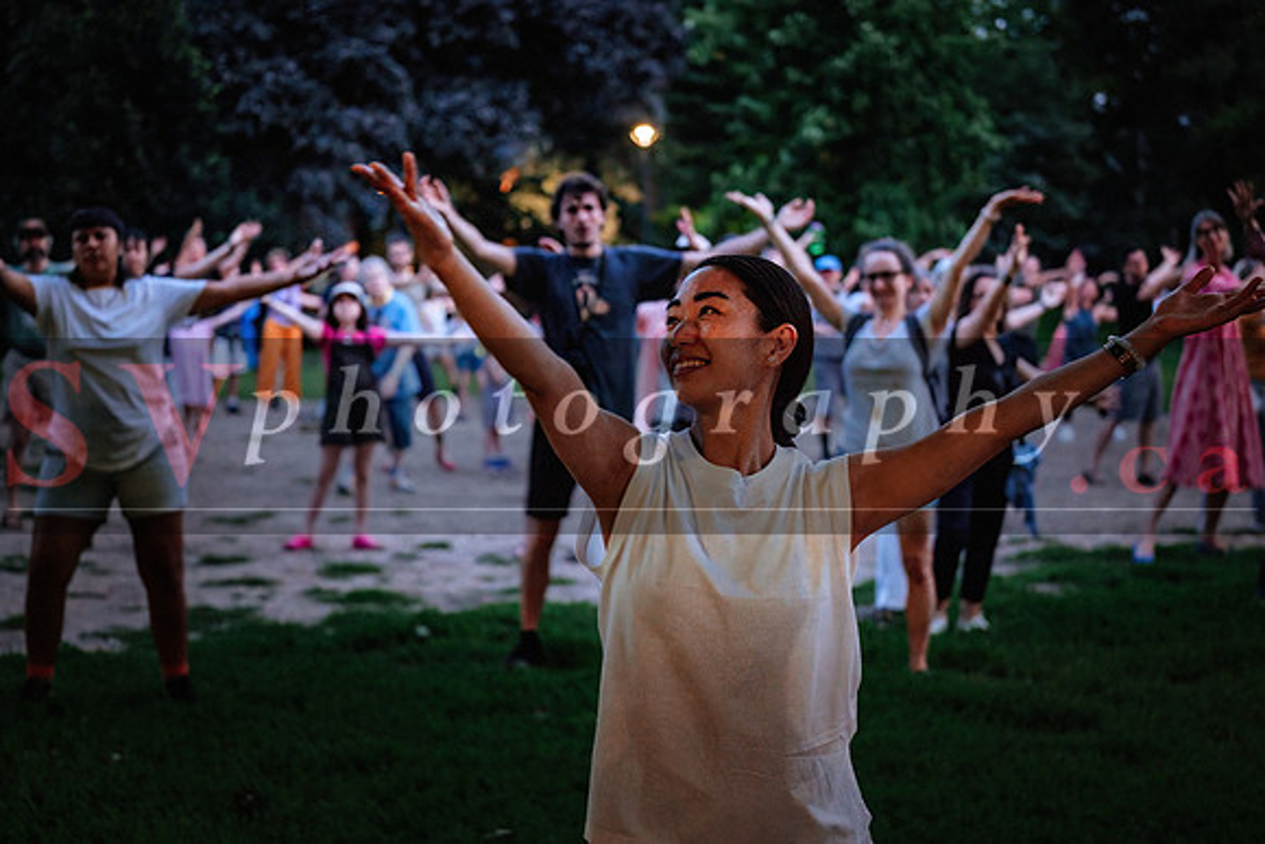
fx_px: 2636
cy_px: 422
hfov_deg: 27.0
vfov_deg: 18.2
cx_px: 632
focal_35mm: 75
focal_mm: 50
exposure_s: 1/125
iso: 1600
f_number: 2.8
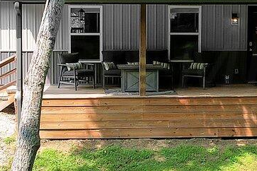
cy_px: 70
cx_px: 188
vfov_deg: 11.1
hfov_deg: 16.4
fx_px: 885
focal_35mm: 124
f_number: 2.8
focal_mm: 8.38
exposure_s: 1/500
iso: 100
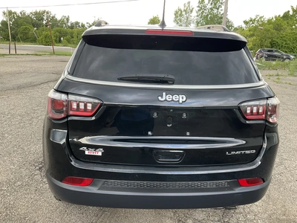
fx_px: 249
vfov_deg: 48.2
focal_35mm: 29
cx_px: 148
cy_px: 112
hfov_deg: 61.7
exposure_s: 1/122
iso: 64
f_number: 1.8
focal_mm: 3
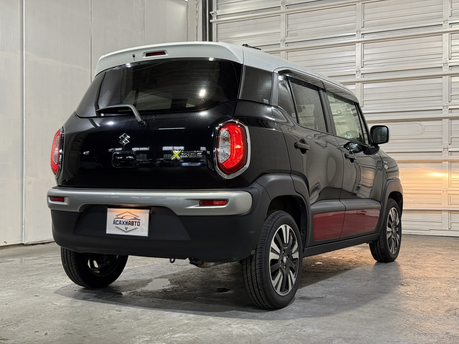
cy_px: 172
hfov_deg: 39.7
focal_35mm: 48
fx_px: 636
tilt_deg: +0.4
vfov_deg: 30.3
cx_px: 230
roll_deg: -0.2
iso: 160
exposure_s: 1/60
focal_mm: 6.76
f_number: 1.78
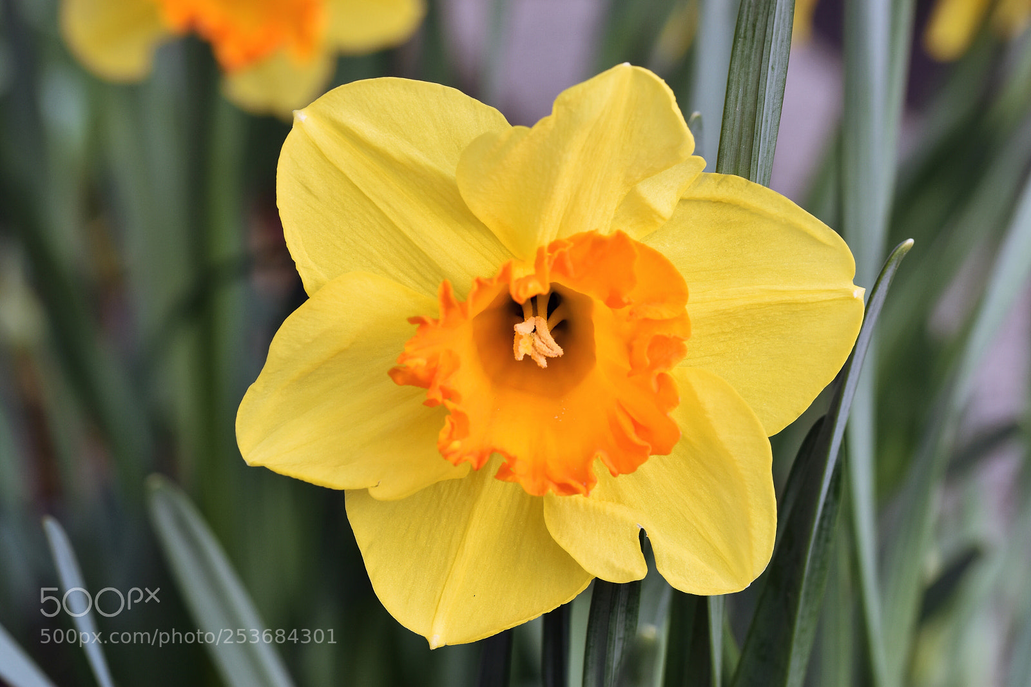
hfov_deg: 13.0
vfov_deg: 8.7
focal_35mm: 158
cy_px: 344
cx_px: 516
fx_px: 4509
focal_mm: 105
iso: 450
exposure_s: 1/160
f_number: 11
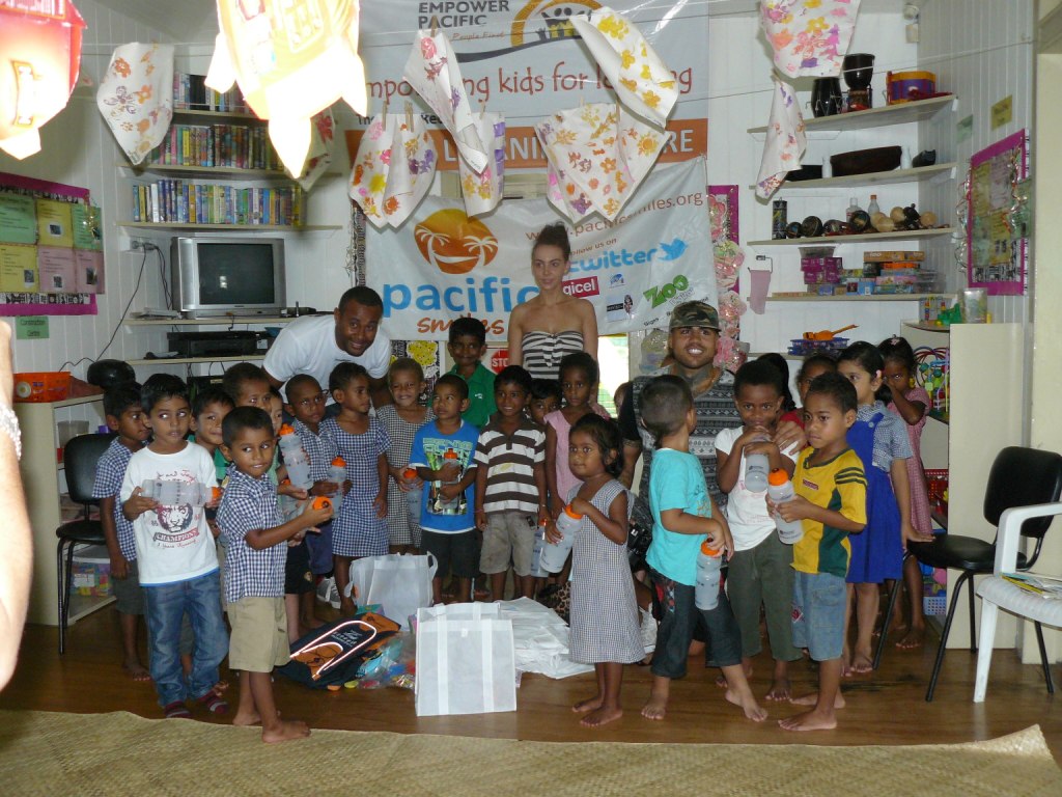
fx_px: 1104
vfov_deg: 39.7
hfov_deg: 51.4
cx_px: 531
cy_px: 398
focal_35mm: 36
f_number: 2.8
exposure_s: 1/40
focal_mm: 6
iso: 200
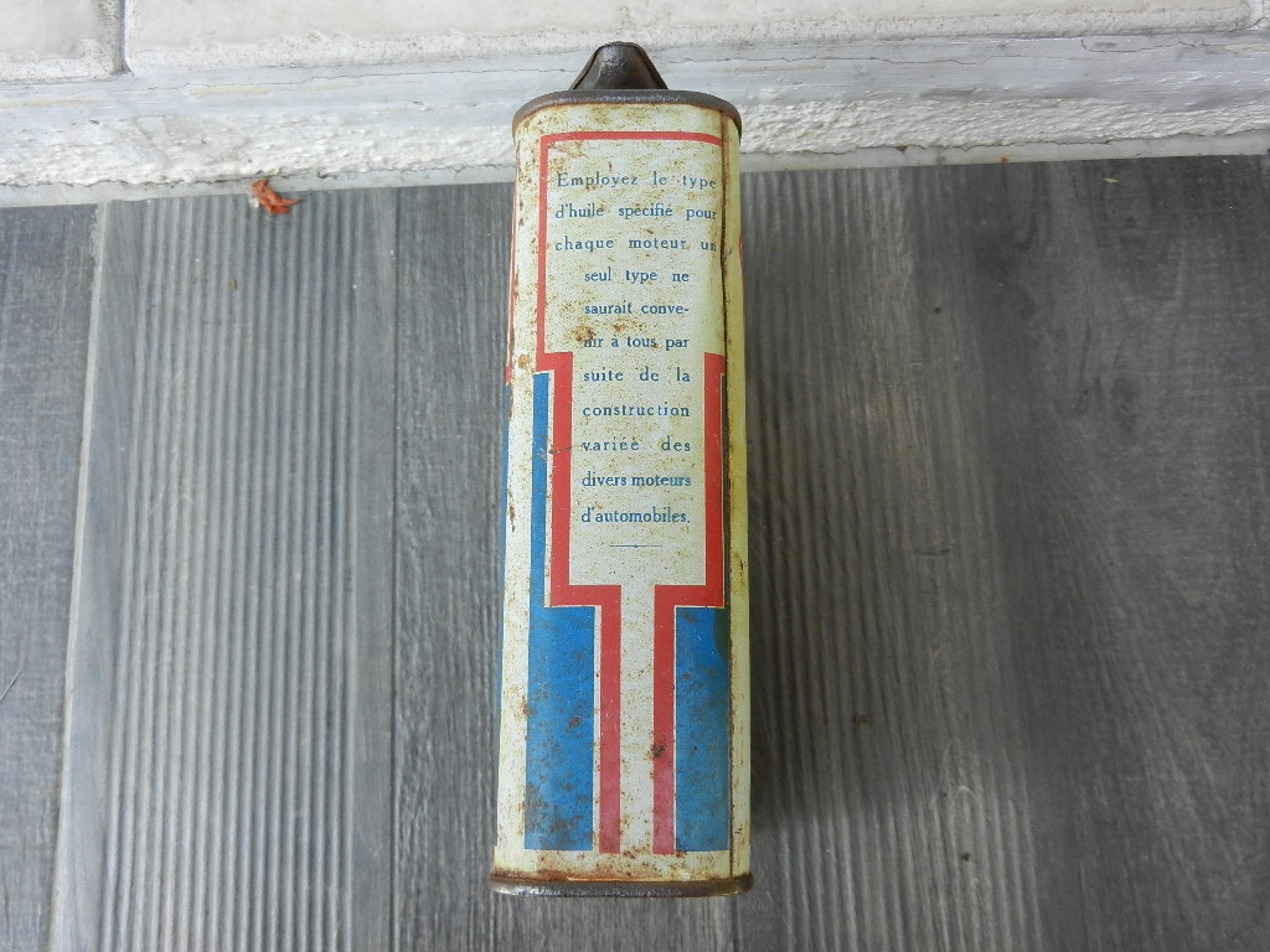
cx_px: 635
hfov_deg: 55.4
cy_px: 476
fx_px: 1211
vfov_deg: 42.9
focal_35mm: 33
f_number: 3.8
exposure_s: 1/100
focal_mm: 5.9
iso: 160
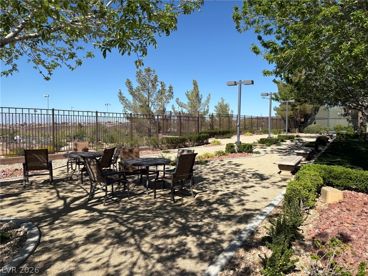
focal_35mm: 26
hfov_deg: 67.3
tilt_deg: -0.5
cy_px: 138
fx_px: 276
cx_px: 184
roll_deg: -1.5
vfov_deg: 53.1
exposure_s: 1/4065
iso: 50
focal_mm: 5.96
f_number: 1.6
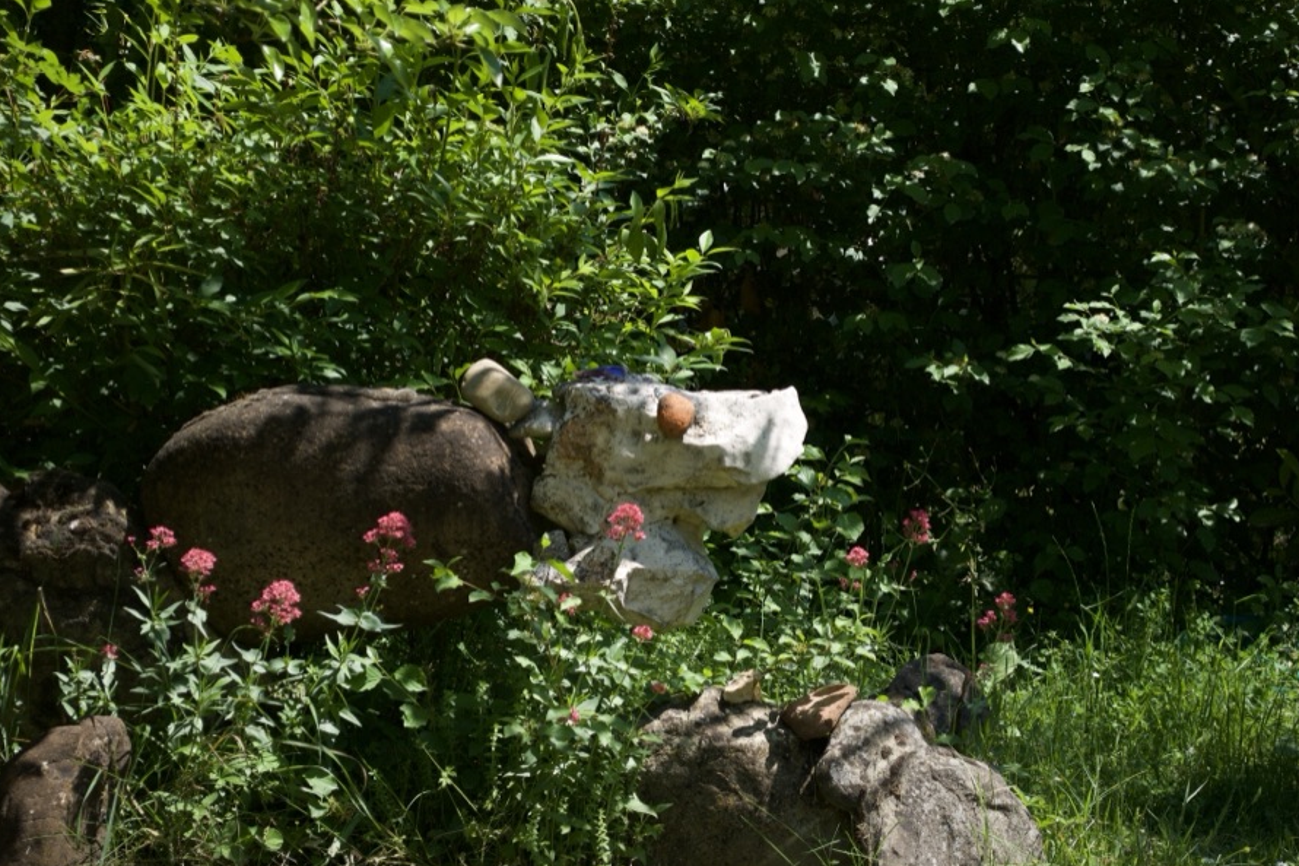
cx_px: 647
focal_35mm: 84
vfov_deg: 16.4
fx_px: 3012
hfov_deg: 24.3
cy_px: 434
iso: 100
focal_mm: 55
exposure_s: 1/250
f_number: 5.6
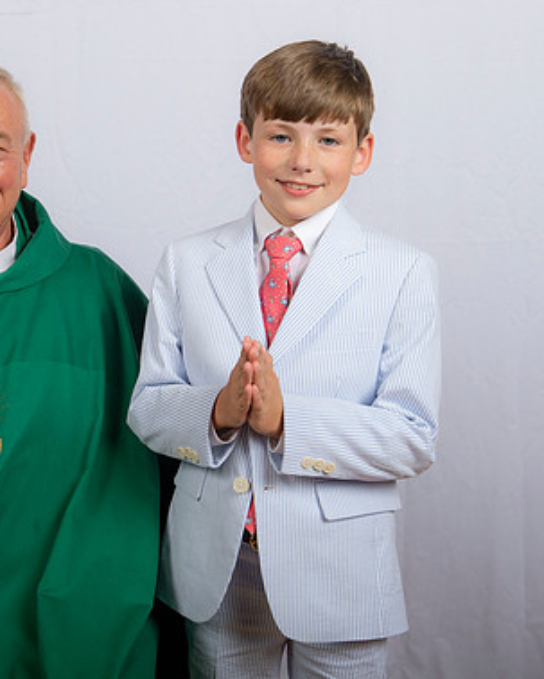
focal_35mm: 69
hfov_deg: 21.8
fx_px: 1387
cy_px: 343
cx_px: 79
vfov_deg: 27.5
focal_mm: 48
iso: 320
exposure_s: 1/200
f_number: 8
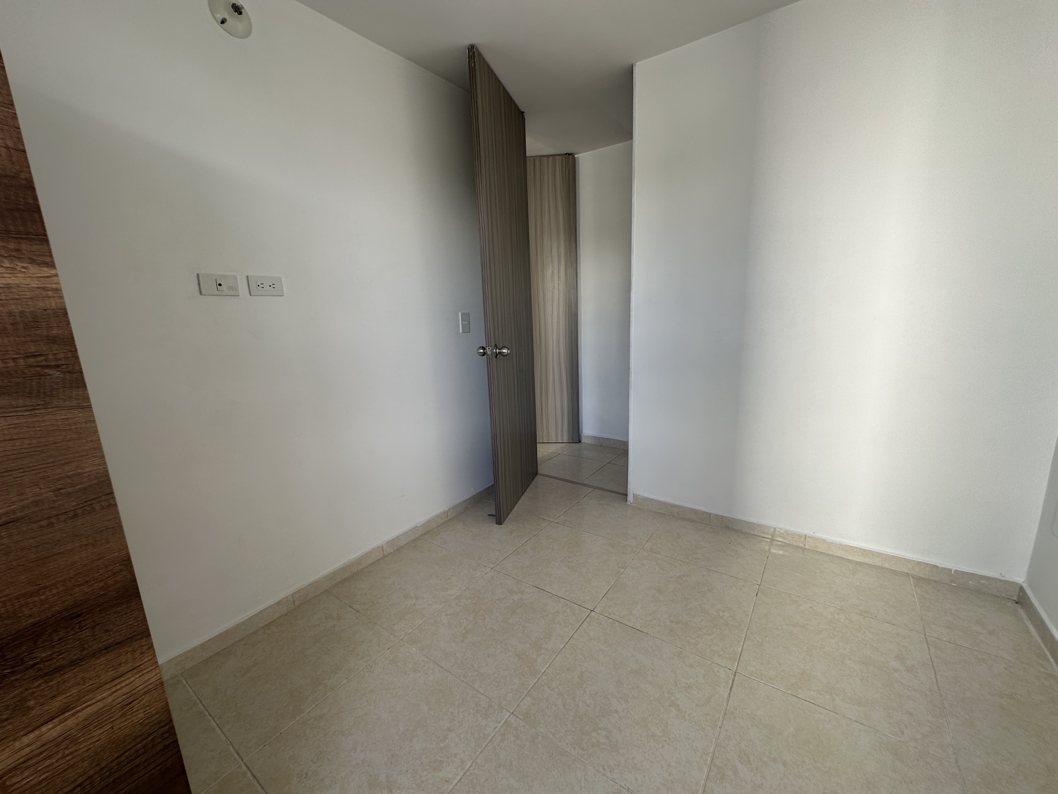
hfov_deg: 102.1
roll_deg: +2.1
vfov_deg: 85.7
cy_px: 397
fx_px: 428
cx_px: 529
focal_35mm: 14
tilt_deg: -10.8
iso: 40
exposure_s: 1/99
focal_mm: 2.22
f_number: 2.2
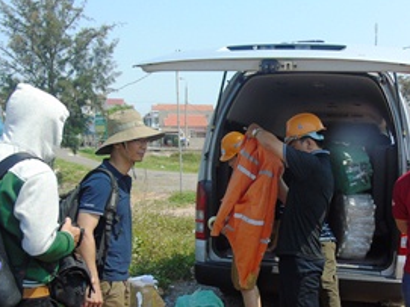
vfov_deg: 34.0
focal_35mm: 42
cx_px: 264
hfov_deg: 44.3
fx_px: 497
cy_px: 205
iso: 80
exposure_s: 1/500
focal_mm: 4.4
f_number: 3.4
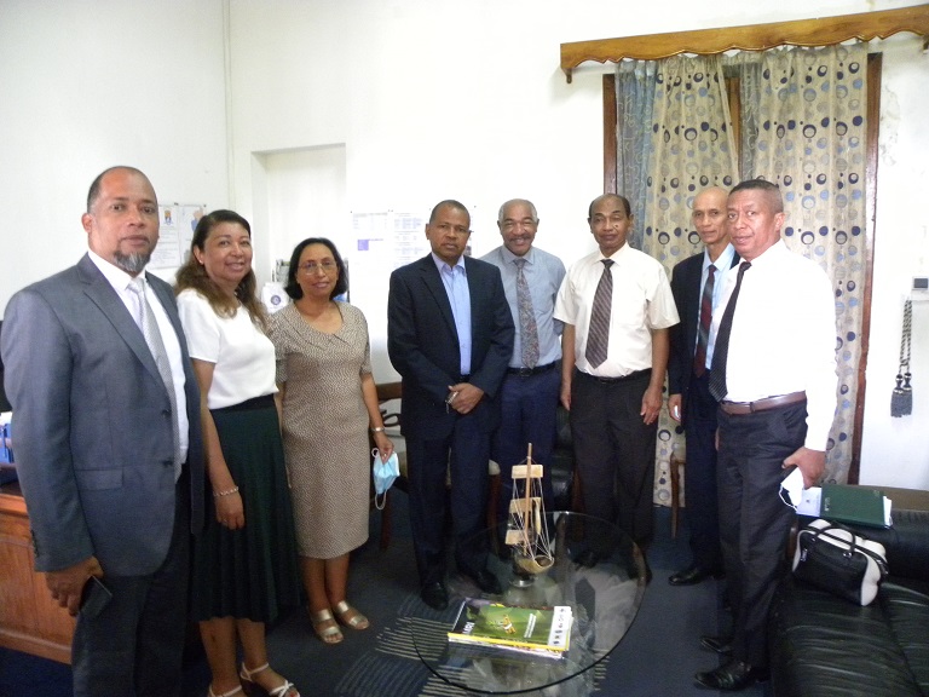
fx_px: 698
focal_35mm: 26
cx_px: 464
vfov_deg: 53.1
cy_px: 348
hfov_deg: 67.3
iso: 510
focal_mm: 4.6
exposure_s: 1/9.6
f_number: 2.8
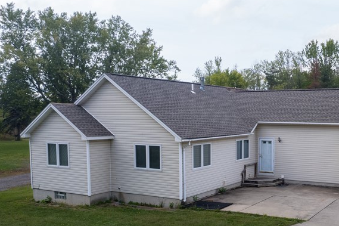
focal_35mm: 42
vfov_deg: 31.6
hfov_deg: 44.5
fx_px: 395
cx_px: 263
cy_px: 150
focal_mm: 8.38
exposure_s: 1/640
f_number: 2.8
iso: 110
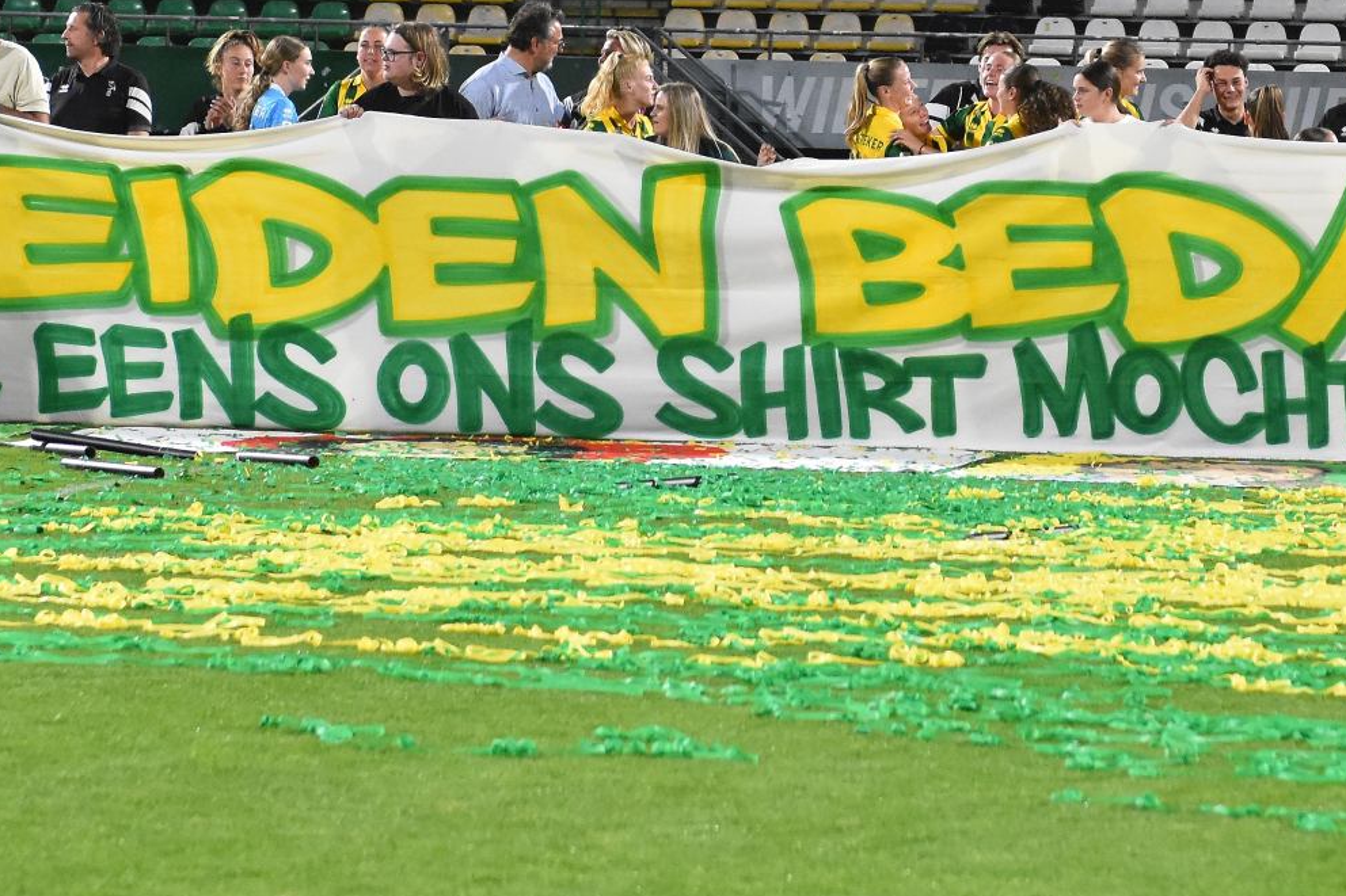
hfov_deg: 11.4
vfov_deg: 7.6
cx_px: 885
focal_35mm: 180
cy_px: 255
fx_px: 6728
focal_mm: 62
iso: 2500
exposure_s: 1/250
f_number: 3.5
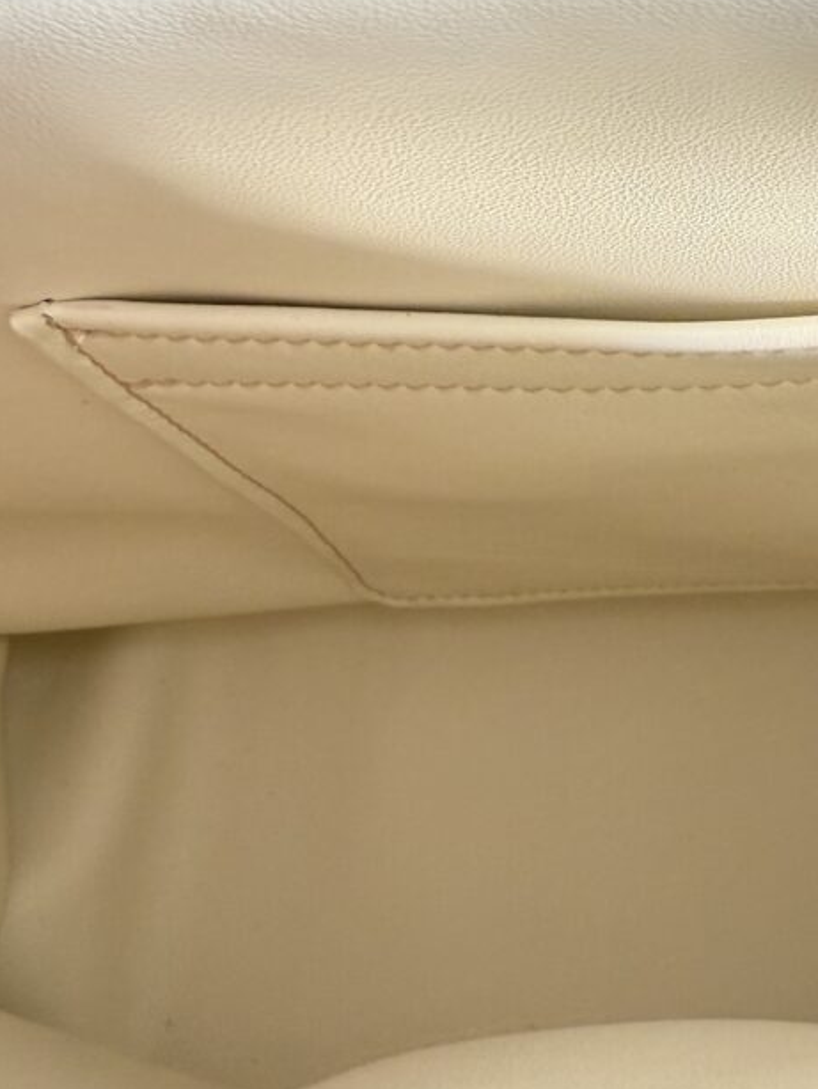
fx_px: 1259
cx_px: 648
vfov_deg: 44.1
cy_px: 190
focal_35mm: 40
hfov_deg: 34.9
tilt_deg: -56.8
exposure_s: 1/99
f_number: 2.2
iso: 80
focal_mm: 2.22
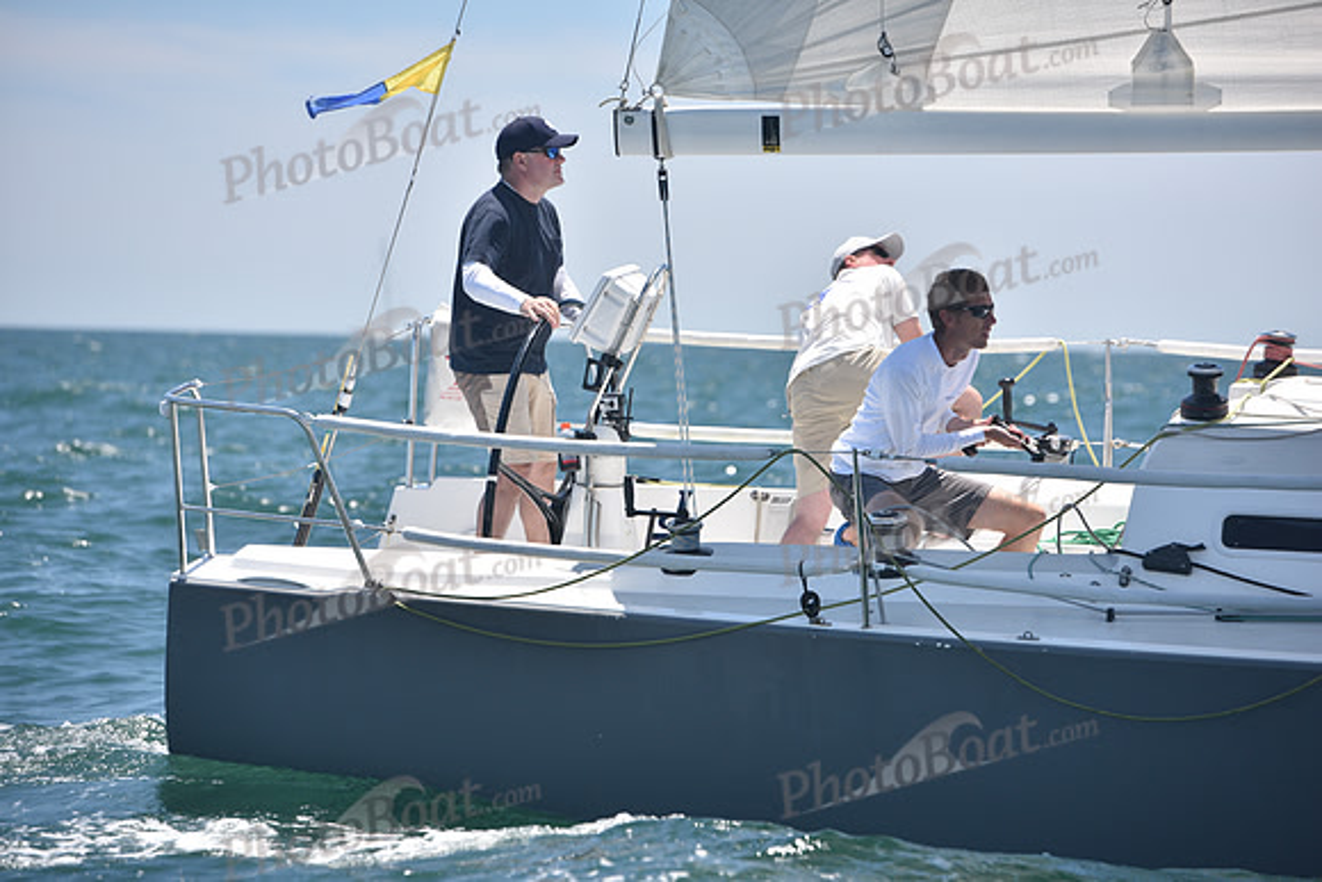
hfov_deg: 11.7
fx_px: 6428
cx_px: 661
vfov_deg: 7.9
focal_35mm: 175
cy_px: 441
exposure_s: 1/800
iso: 320
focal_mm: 175
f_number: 5
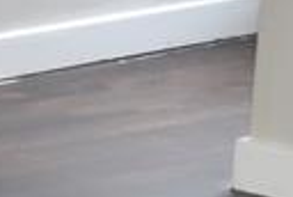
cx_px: -639
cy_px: -48
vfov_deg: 4.4
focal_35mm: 311
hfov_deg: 6.0
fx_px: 2537
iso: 800
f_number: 5.6
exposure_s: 1/200
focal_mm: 26
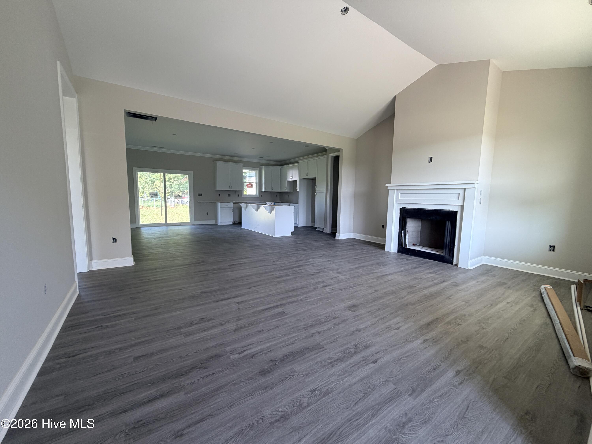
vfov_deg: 85.7
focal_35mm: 14
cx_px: 296
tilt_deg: -5.6
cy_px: 222
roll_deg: -1.0
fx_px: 239
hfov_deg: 102.1
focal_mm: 2.22
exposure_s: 1/121
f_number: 2.2
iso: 160
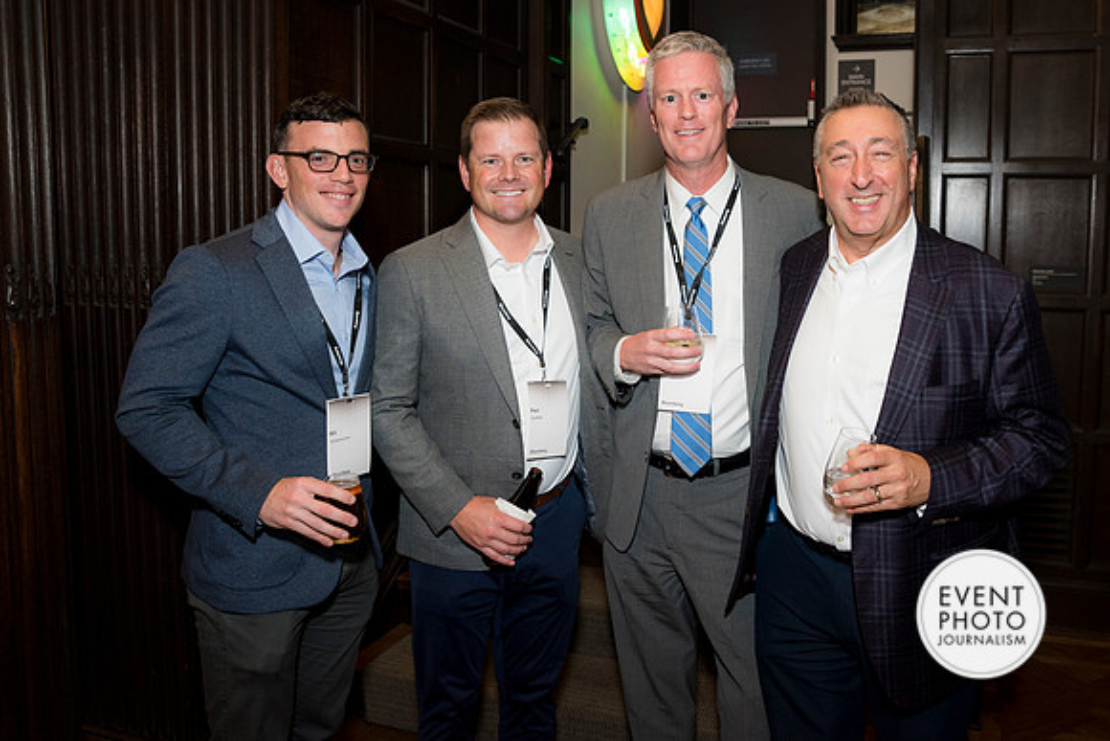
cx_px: 639
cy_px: 315
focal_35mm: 30
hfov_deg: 61.4
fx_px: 928
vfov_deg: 43.4
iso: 800
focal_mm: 26
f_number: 5
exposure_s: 1/125
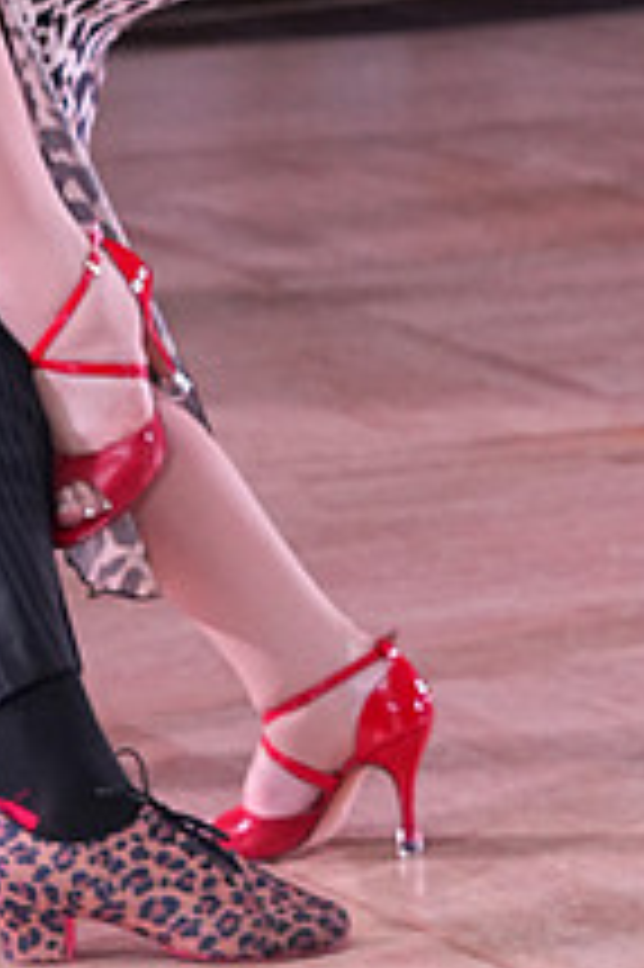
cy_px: -212
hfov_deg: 4.2
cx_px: 52
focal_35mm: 324
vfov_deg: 6.3
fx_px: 8707
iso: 2500
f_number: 5.6
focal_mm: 80
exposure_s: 1/320
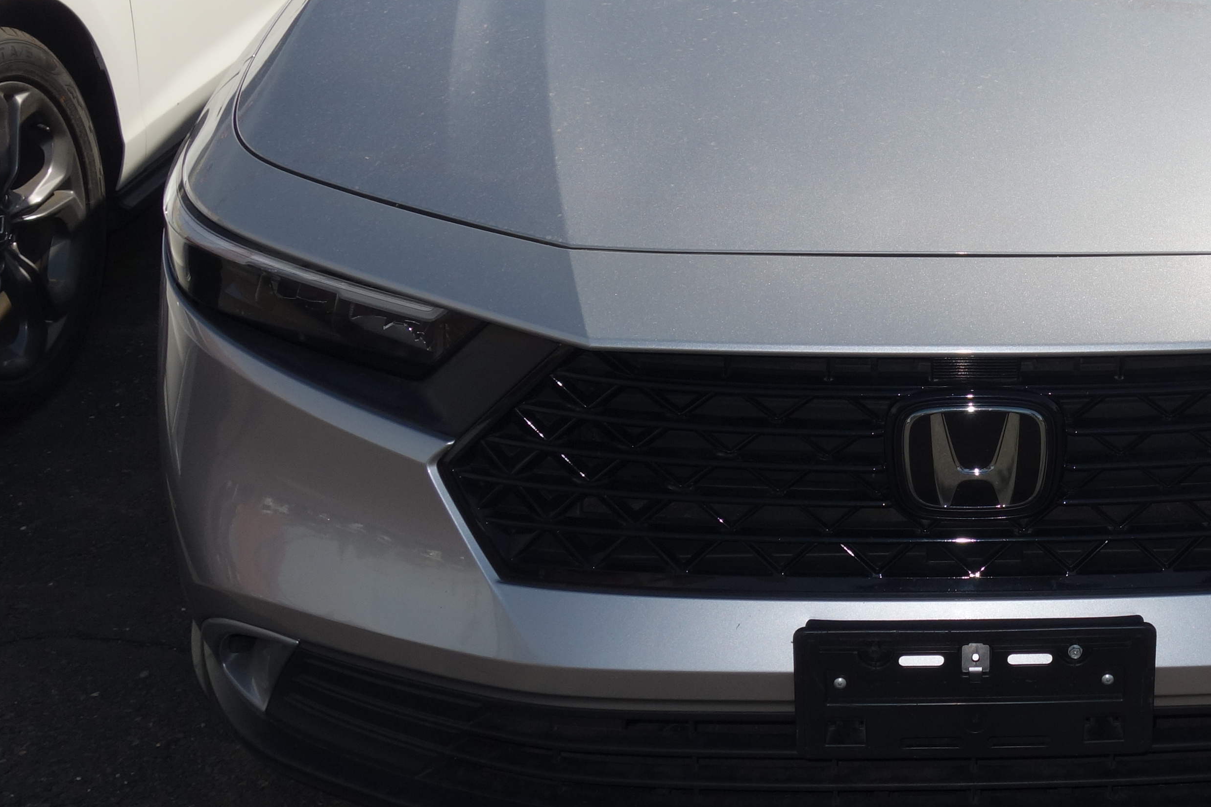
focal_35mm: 62
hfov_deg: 30.7
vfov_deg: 21.6
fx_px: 2085
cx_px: 1125
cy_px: 154
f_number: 5.6
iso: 125
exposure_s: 1/640
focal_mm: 10.4
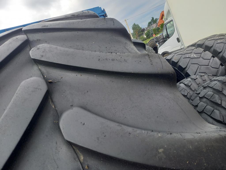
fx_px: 163
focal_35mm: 25
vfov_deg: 54.9
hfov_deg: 69.4
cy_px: 85
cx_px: 113
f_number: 1.8
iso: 50
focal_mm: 4.65
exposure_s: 1/159
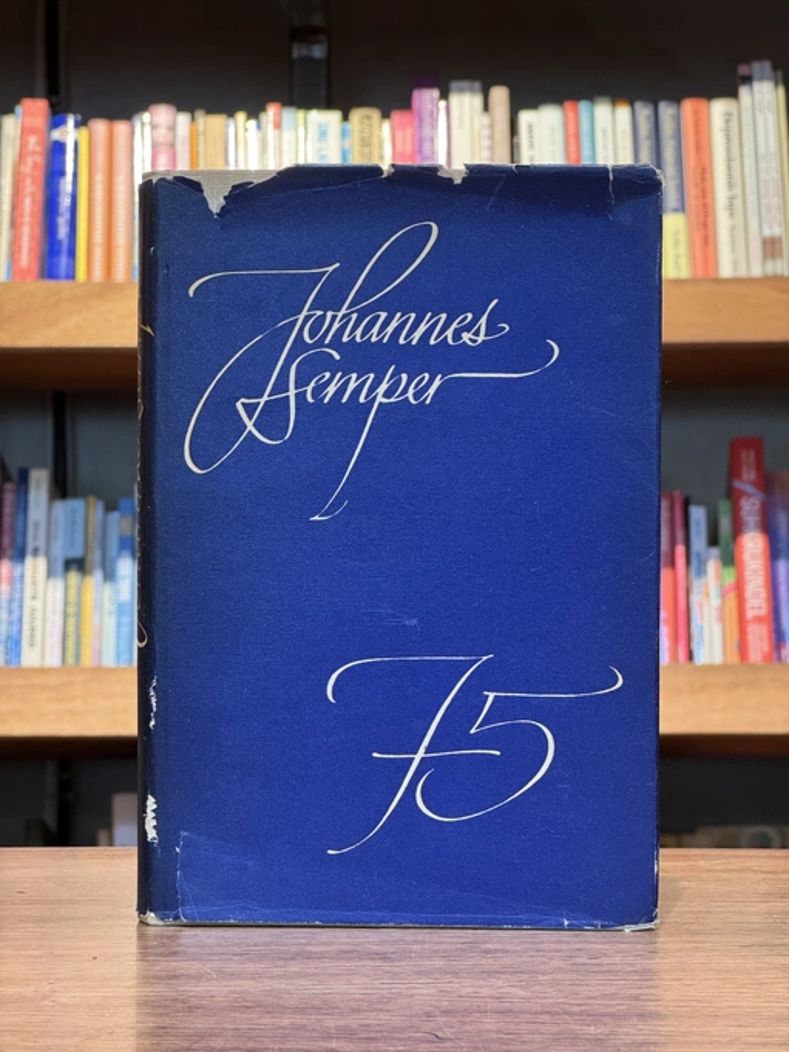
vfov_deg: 25.3
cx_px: 394
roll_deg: -0.3
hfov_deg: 19.1
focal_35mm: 77
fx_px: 2339
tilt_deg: +1.3
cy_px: 526
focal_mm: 9
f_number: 2.8
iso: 500
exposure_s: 1/60
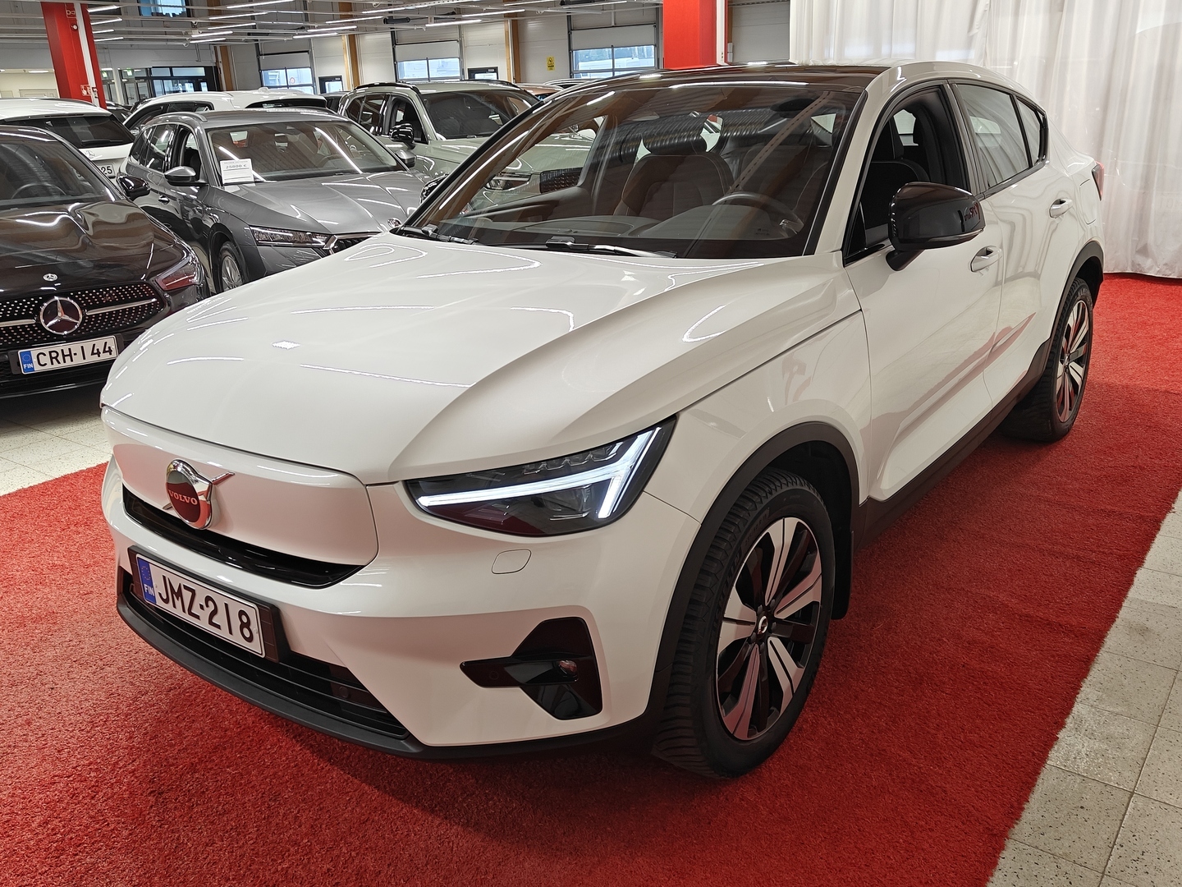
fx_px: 1024
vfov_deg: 46.8
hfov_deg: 60.0
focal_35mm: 30
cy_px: 444
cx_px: 591
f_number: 1.8
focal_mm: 5.59
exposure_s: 1/71
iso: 64
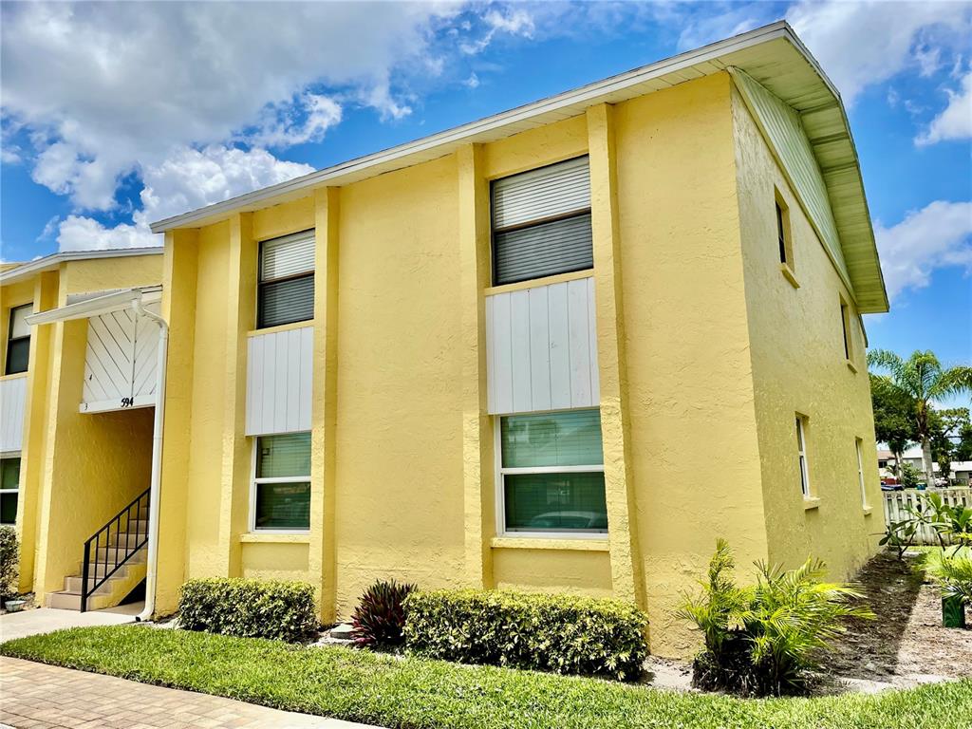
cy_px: 364
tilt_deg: +11.3
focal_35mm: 26
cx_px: 486
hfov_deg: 67.3
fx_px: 730
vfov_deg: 53.1
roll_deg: +2.2
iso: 32
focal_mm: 4.2
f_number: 1.6
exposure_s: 1/5556
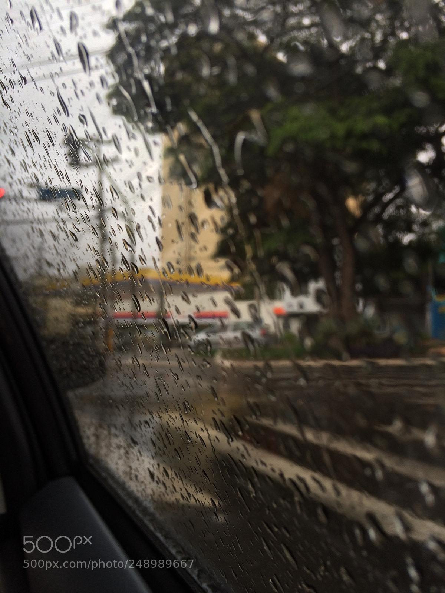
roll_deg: +1.0
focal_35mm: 29
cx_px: 222
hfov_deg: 48.2
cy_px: 296
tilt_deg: +2.2
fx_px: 497
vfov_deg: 61.7
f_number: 2.2
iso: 40
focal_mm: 4.15
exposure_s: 1/60
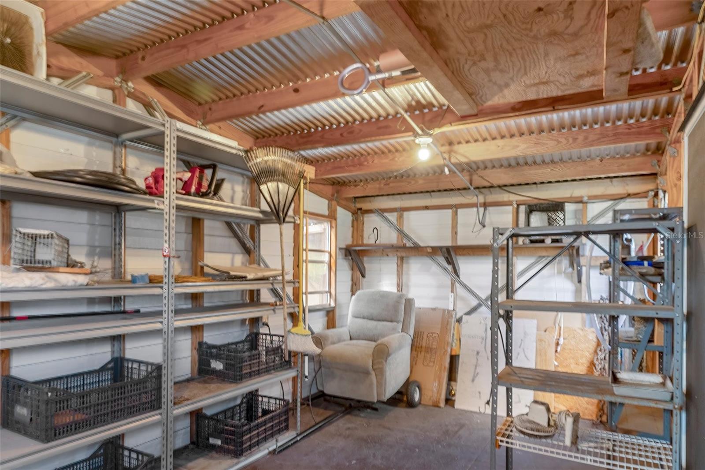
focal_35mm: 21
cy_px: 235
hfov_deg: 81.2
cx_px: 352
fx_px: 411
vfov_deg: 59.5
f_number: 8
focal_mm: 14
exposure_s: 1/4
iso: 320
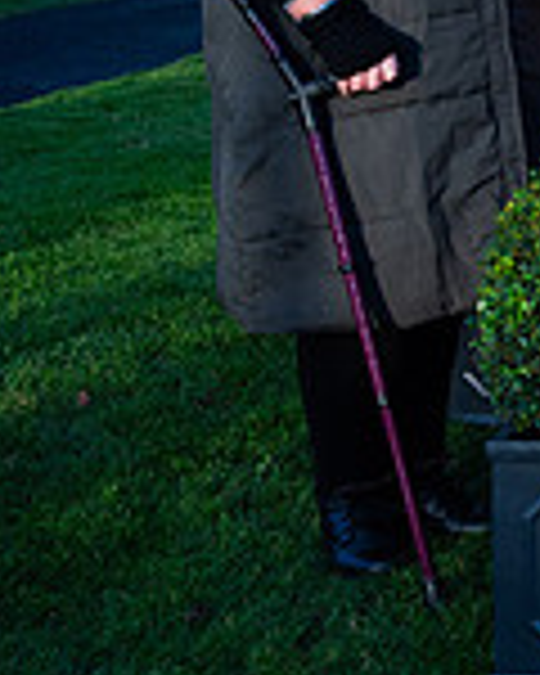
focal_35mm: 120
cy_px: -58
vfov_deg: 15.6
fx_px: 2397
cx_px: 1353
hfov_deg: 10.7
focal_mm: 31
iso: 800
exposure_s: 1/2500
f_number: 4
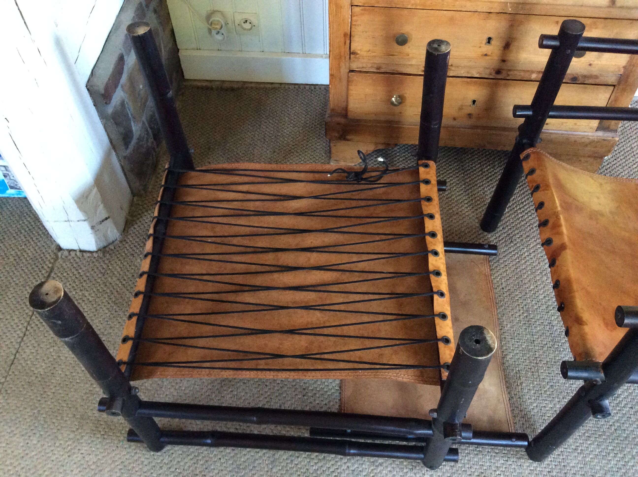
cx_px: 319
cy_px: 238
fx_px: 589
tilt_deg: -53.1
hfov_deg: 56.9
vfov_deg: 44.1
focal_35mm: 32
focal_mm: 3.3
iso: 320
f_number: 2.4
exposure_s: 1/20
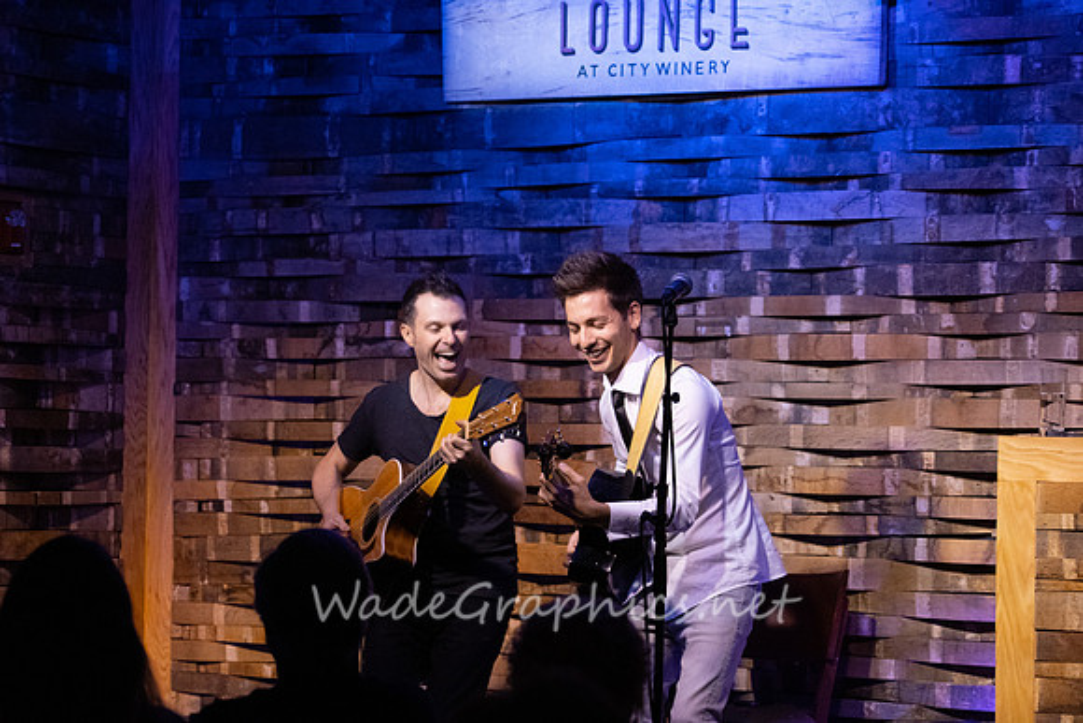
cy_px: 362
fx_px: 3912
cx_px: 542
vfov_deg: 10.6
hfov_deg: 15.8
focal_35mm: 130
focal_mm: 130
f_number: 6.3
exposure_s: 1/200
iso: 6400
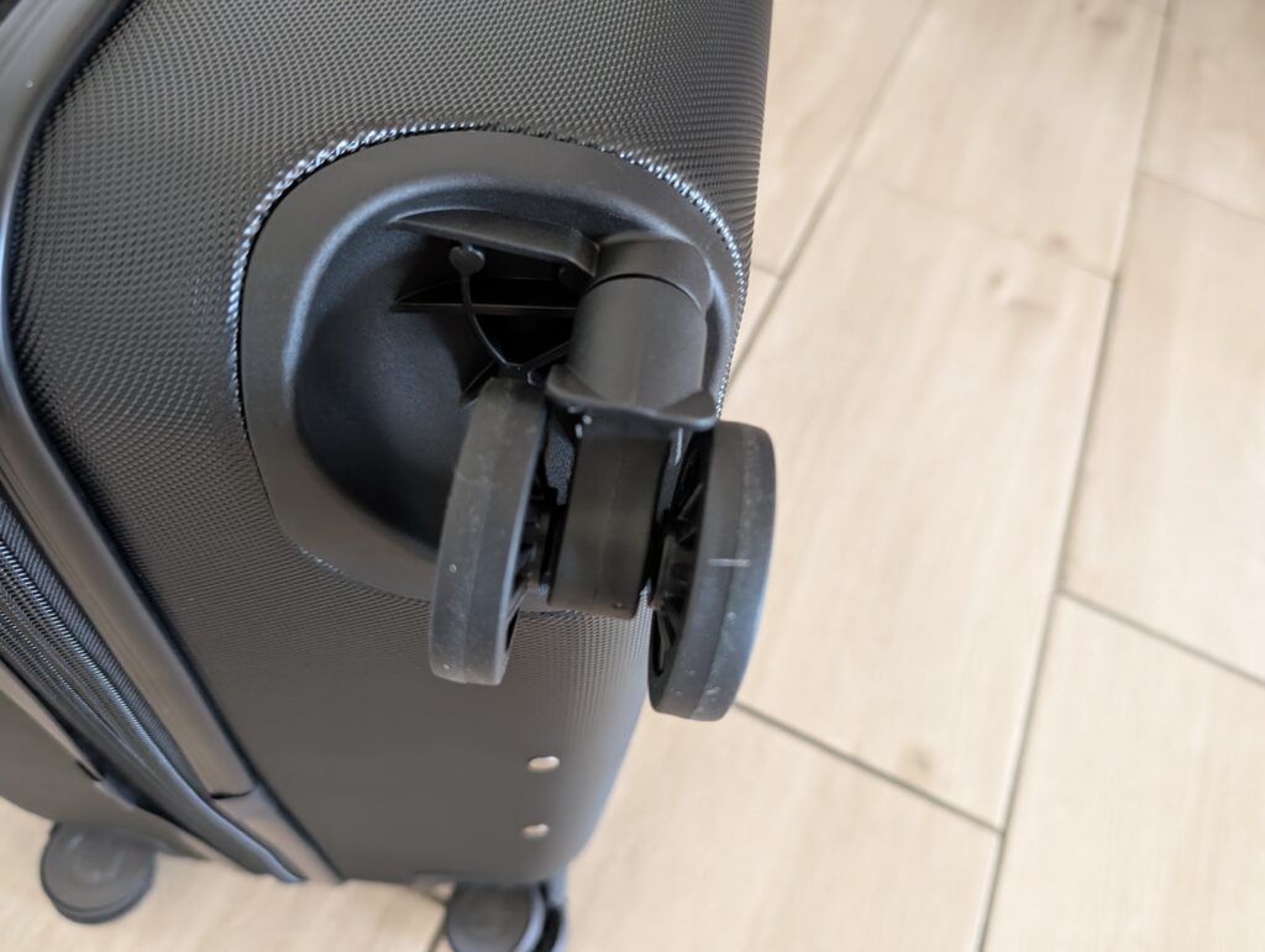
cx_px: 632
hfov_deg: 71.5
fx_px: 878
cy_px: 476
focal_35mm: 24
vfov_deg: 56.9
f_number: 1.68
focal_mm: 6.9
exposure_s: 1/78.7
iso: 1132
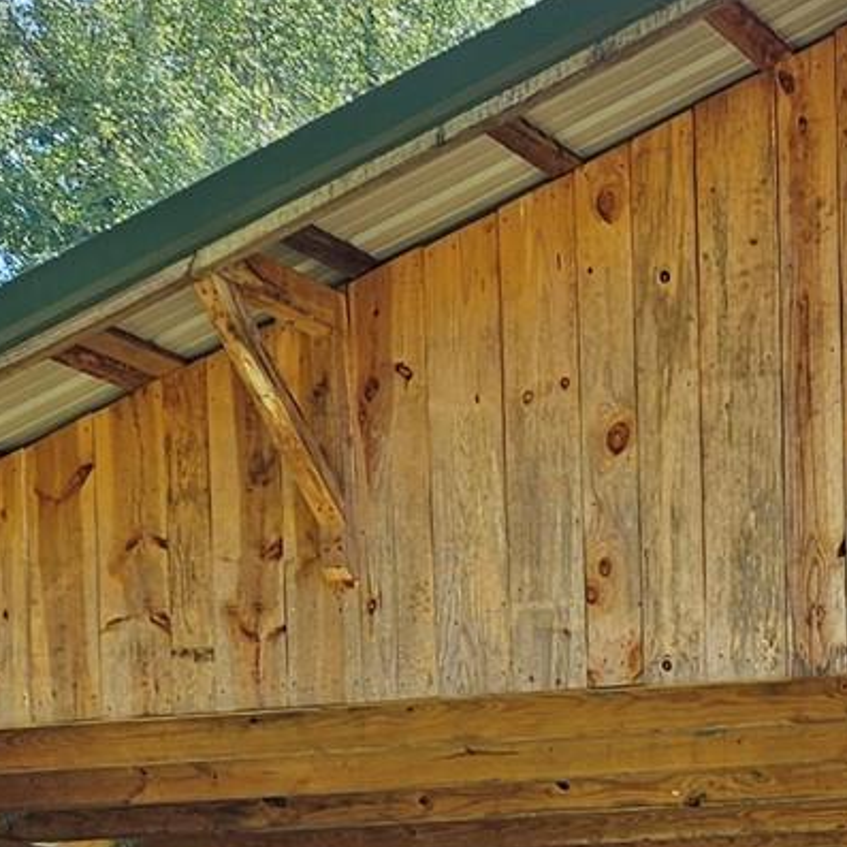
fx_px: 2907
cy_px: 1257
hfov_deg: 15.2
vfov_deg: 15.4
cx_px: 1321
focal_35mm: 105
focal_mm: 5.4
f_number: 1.8
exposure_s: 1/224
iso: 25
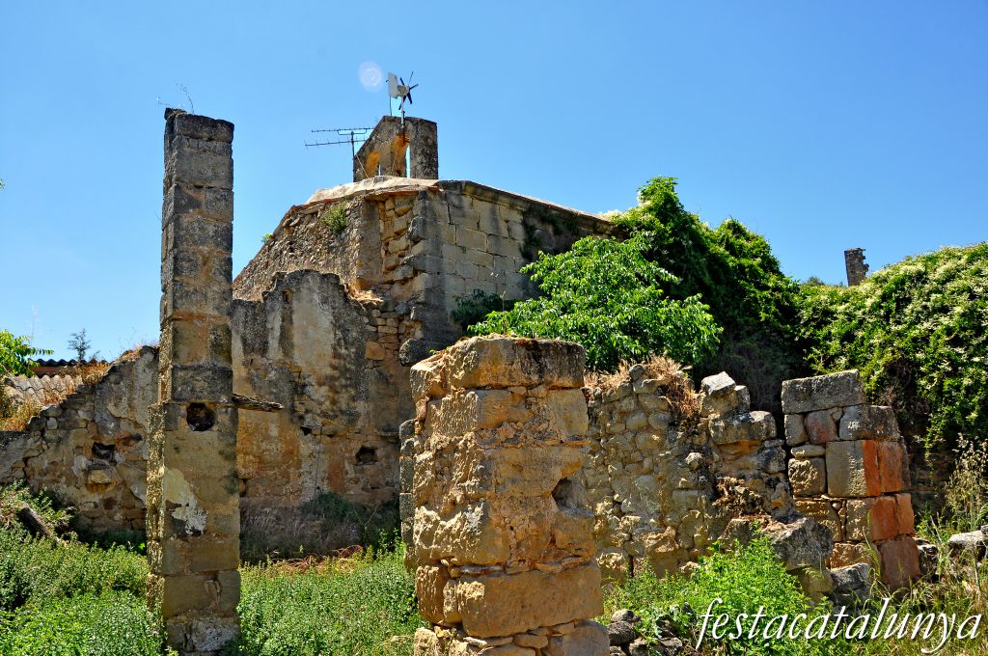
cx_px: 494
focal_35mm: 30
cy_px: 328
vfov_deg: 43.5
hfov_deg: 62.0
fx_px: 822
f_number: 10
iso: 640
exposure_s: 1/400
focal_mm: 20
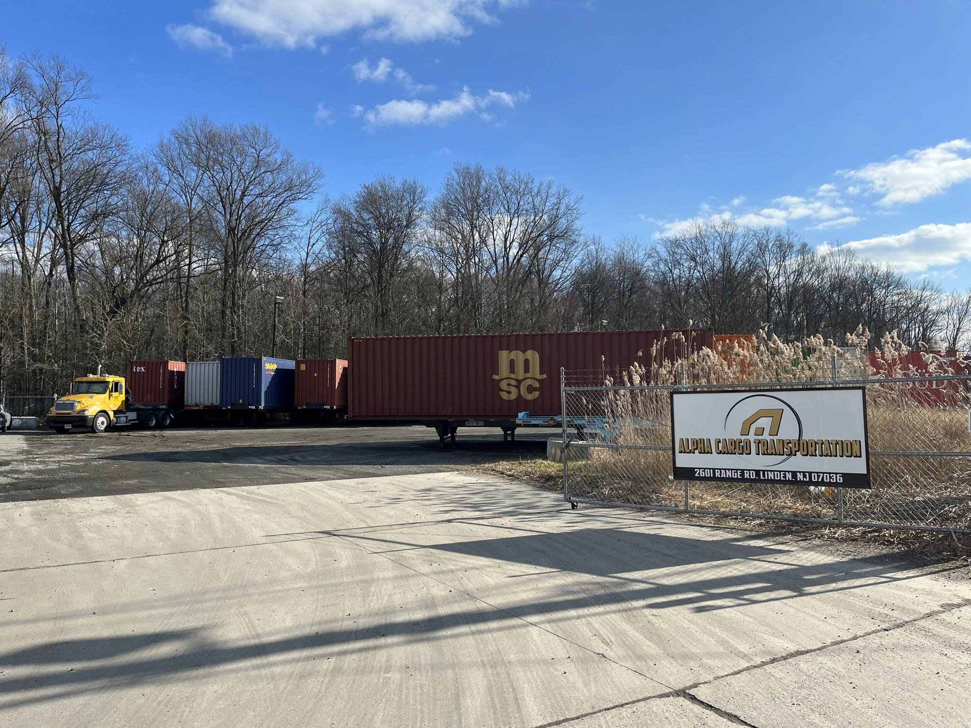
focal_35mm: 26
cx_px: 486
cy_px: 364
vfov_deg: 53.1
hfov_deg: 67.3
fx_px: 729
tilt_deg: -1.7
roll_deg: +0.9
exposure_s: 1/3135
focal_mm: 5.1
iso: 50
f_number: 1.6
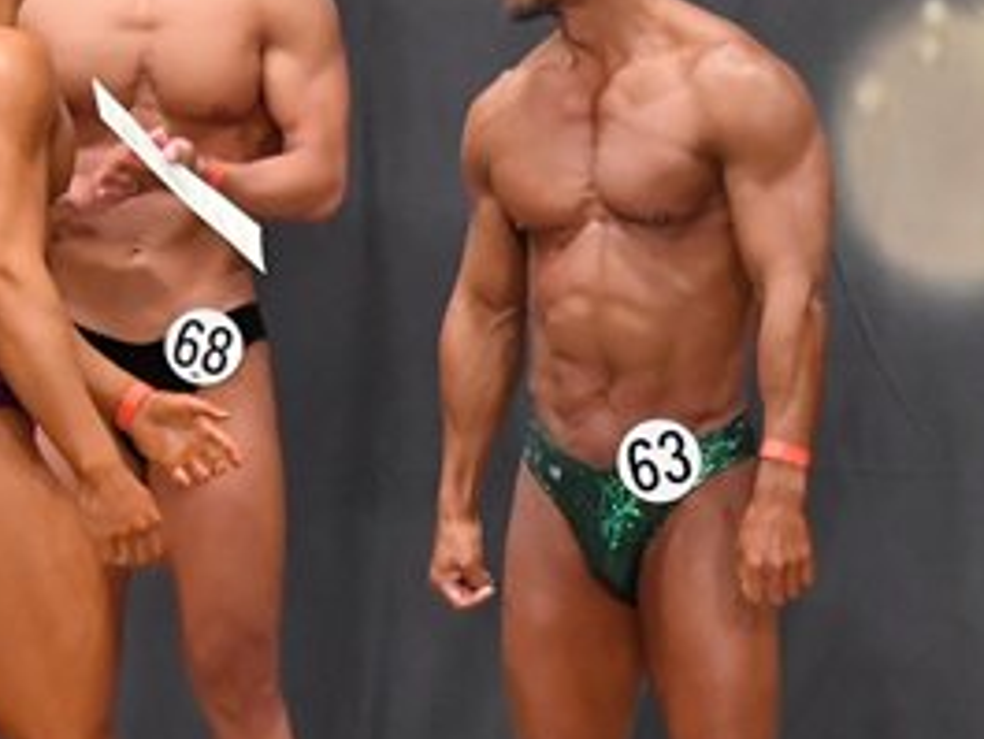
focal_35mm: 489
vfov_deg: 3.0
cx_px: 503
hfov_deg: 4.1
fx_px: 13907
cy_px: 468
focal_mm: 116
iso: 6400
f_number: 5.6
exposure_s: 1/400
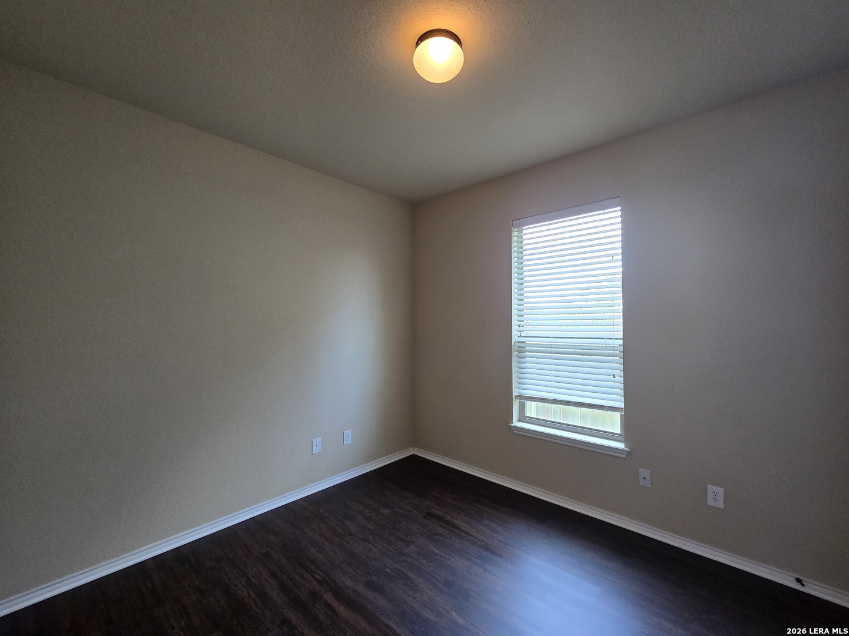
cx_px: 424
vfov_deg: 89.9
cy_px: 318
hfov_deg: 106.2
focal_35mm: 13
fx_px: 319
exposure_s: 1/60
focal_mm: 2.2
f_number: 2.2
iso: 200
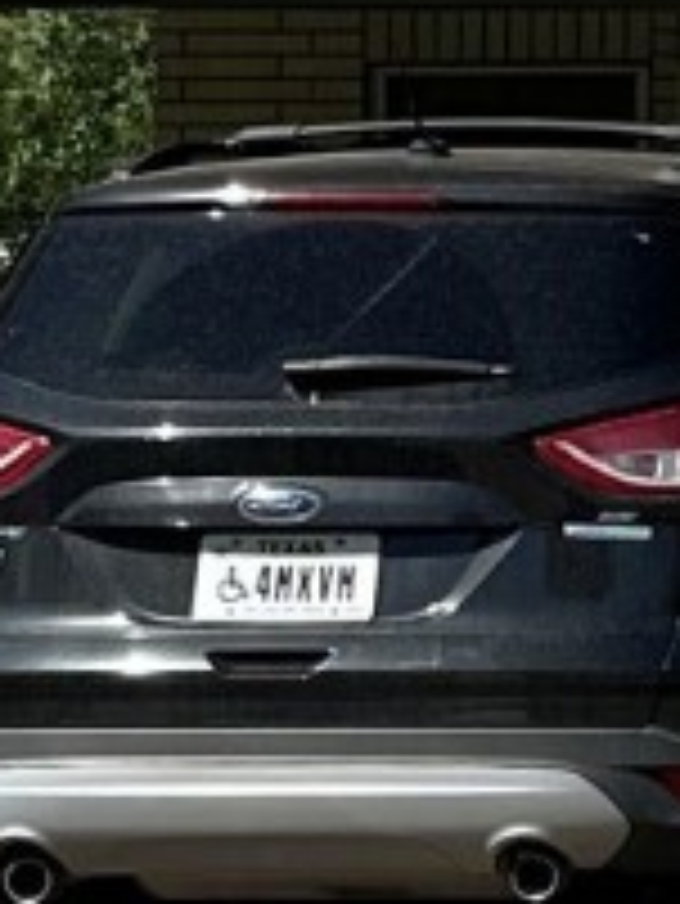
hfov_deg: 7.4
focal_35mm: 183
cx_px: 1860
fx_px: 4788
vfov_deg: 10.8
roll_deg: +0.4
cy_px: 184
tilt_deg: +1.3
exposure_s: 1/4348
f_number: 1.78
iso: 80
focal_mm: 6.86
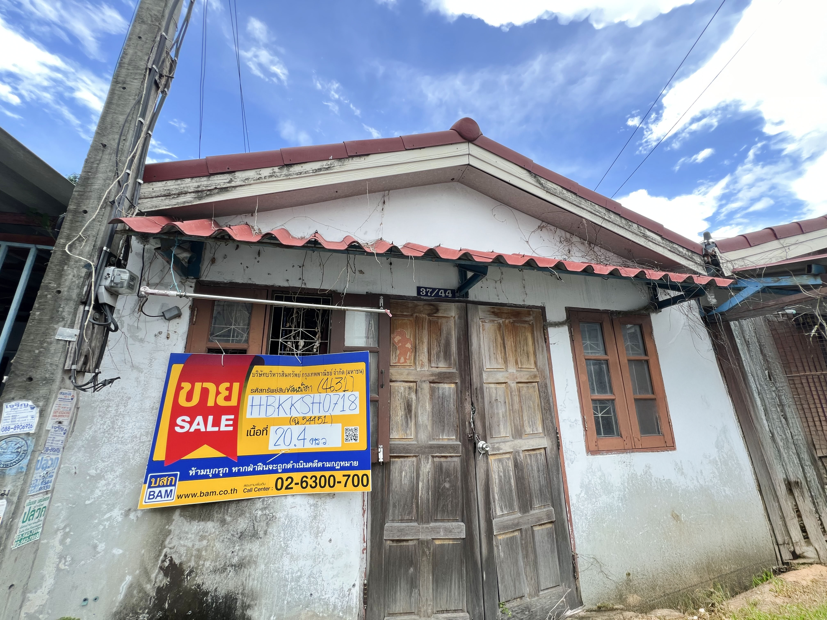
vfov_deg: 89.9
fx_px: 311
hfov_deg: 106.2
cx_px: 414
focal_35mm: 13
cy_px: 310
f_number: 1.8
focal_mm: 1.57
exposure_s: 1/162
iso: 32
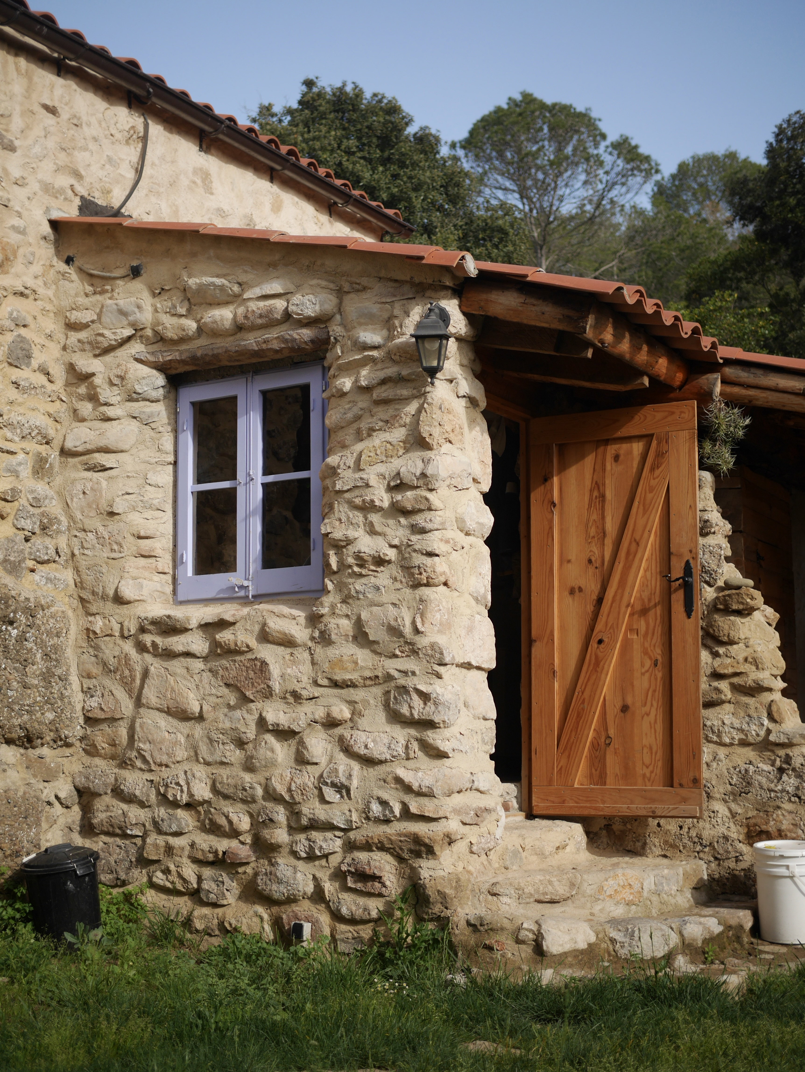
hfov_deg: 29.1
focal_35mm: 50
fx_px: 1549
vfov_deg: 38.2
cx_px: 402
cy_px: 536
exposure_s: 1/1000
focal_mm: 25
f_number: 1.8
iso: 200
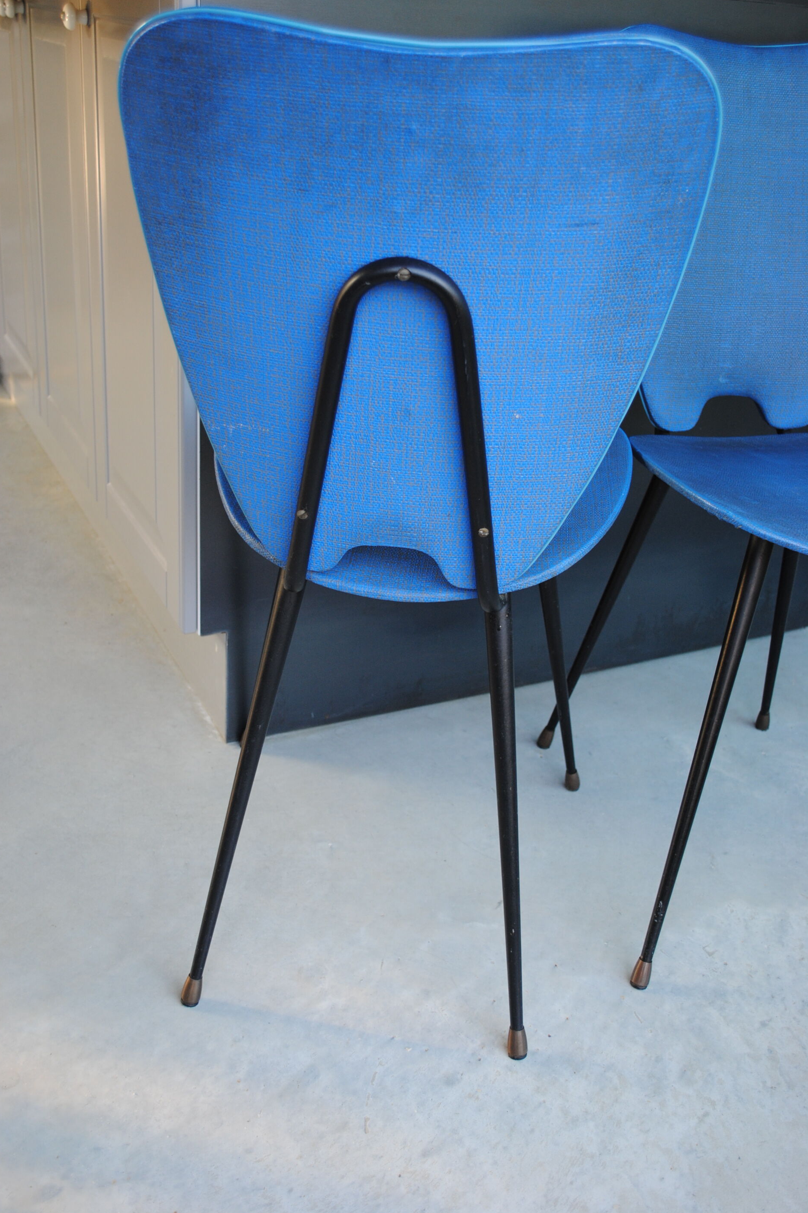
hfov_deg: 35.9
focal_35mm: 37
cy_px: 597
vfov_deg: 51.9
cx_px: 392
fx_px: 1246
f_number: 4
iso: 220
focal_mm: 24
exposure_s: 1/30
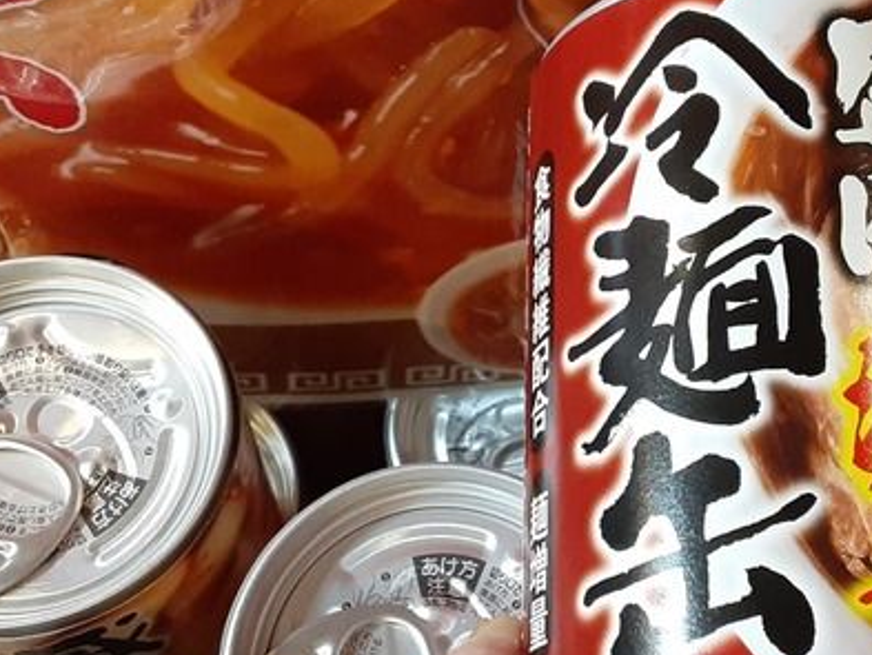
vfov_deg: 26.1
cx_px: 565
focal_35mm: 56
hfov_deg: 34.1
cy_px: 330
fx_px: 1411
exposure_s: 1/33
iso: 200
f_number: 1.9
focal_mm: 2.91
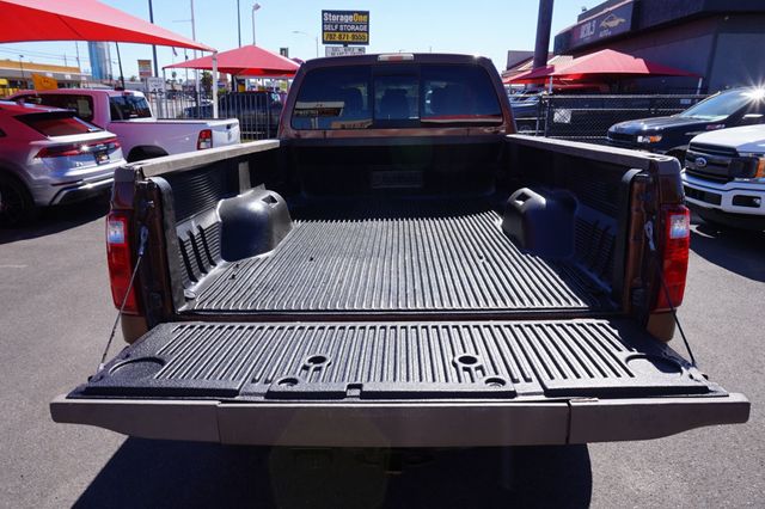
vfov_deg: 53.1
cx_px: 382
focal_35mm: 24
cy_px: 254
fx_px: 510
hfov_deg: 73.8
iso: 100
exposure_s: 1/100
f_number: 11
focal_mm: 16
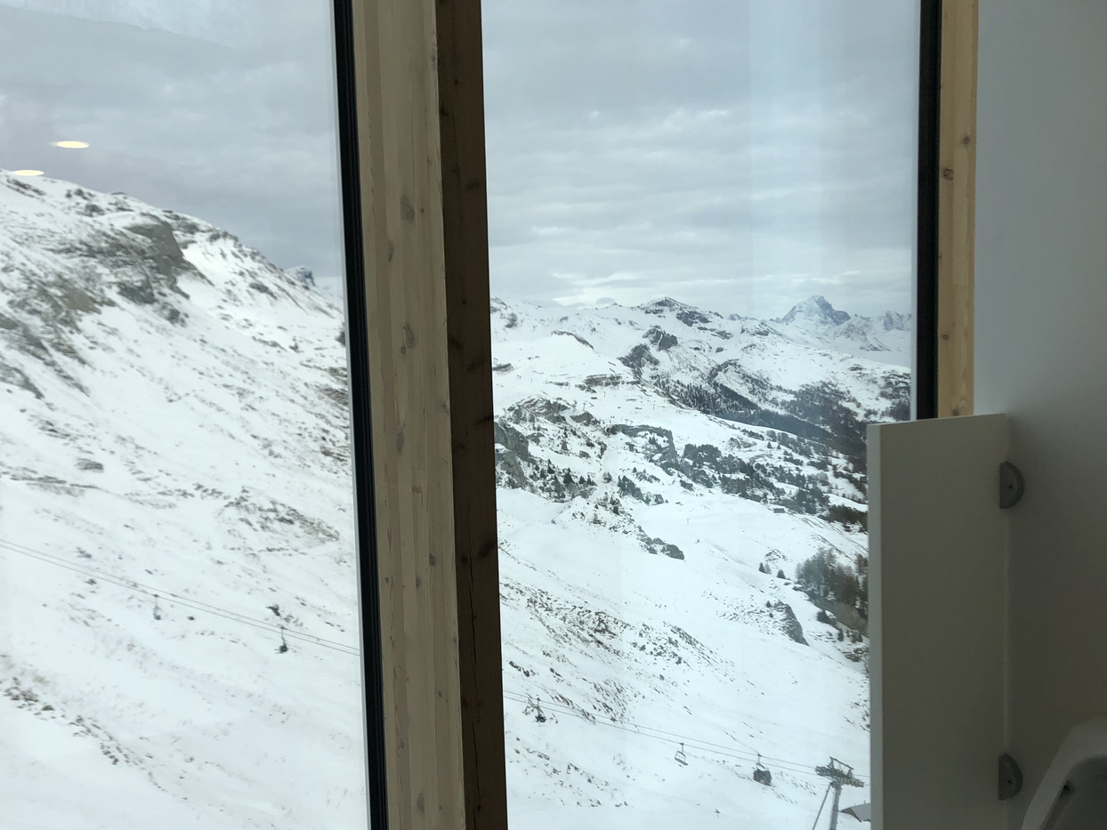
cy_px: 511
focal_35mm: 36
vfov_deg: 39.4
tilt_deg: -8.7
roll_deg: +2.9
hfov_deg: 51.2
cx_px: 478
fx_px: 1151
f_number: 1.8
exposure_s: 1/1230
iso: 20
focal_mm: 4
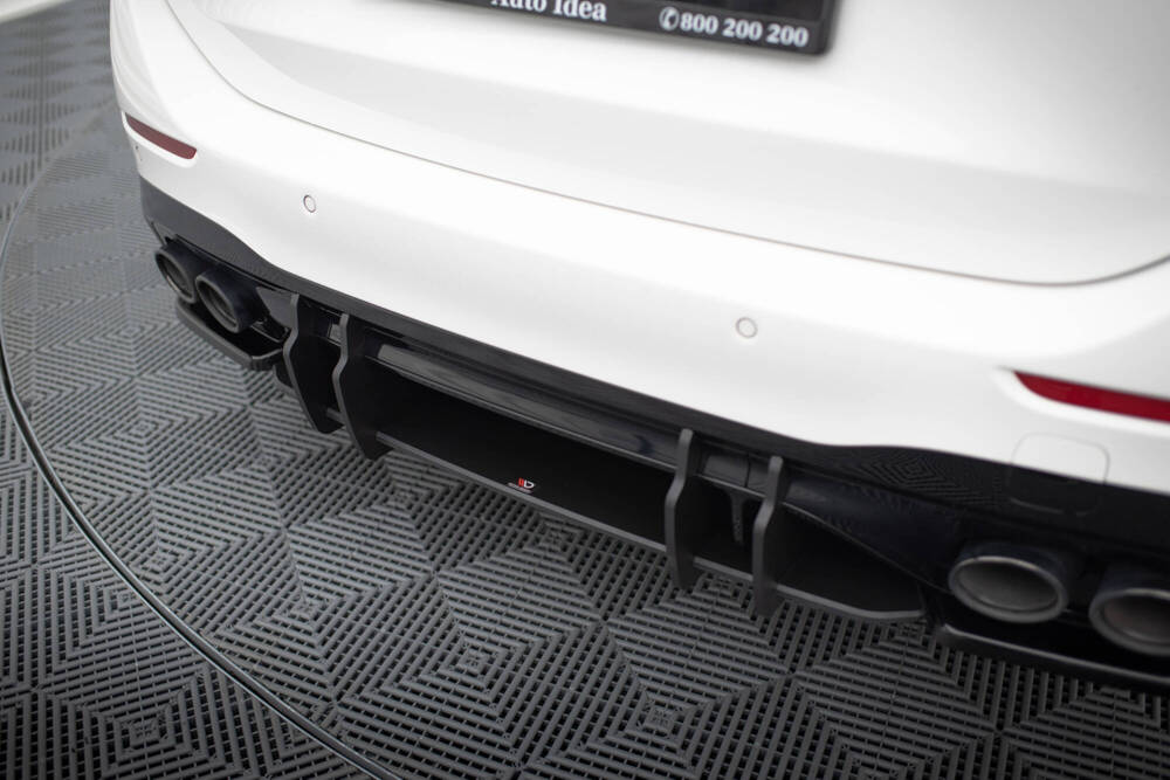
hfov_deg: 54.4
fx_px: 1138
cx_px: 585
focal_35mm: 35
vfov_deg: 37.9
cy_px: 390
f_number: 2.5
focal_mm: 35
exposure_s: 1/160
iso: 500
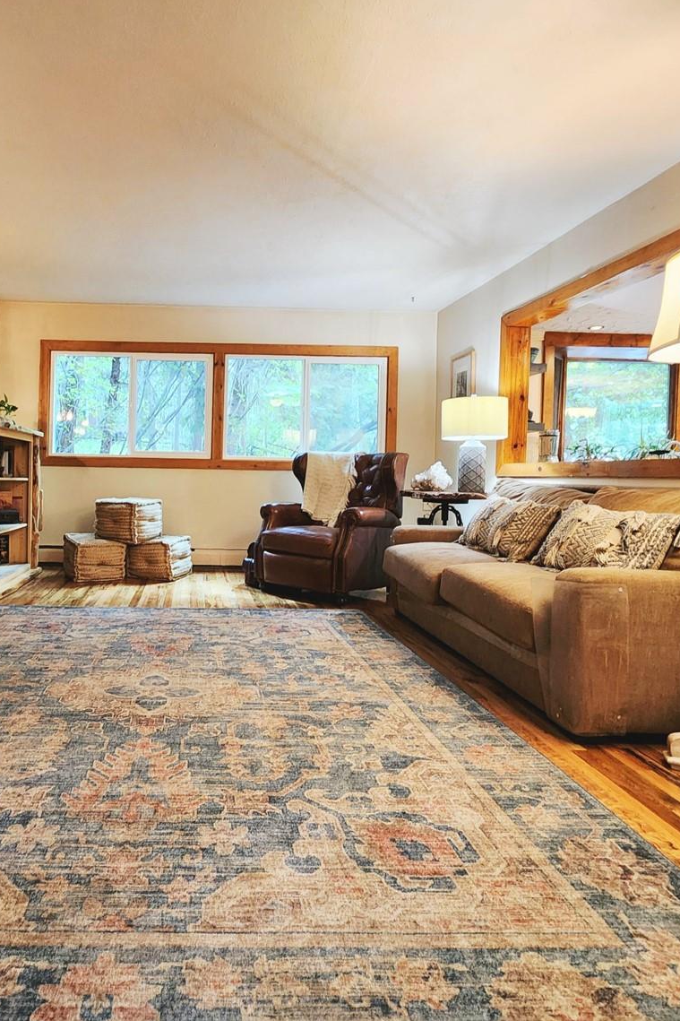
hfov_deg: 62.2
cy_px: 486
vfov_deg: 86.9
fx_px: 538
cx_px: 202
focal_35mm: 19
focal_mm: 2.2
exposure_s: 1/30
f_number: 2.2
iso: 400
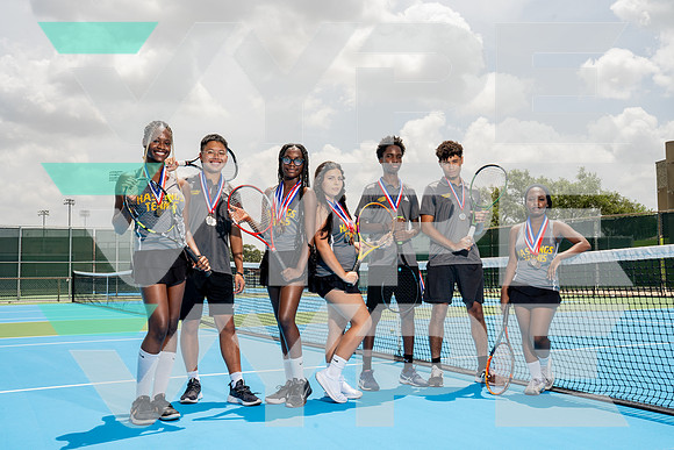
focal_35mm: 39
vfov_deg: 34.2
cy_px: 225
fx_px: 730
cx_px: 337
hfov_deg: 49.5
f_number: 11
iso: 100
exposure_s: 1/200
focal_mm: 39
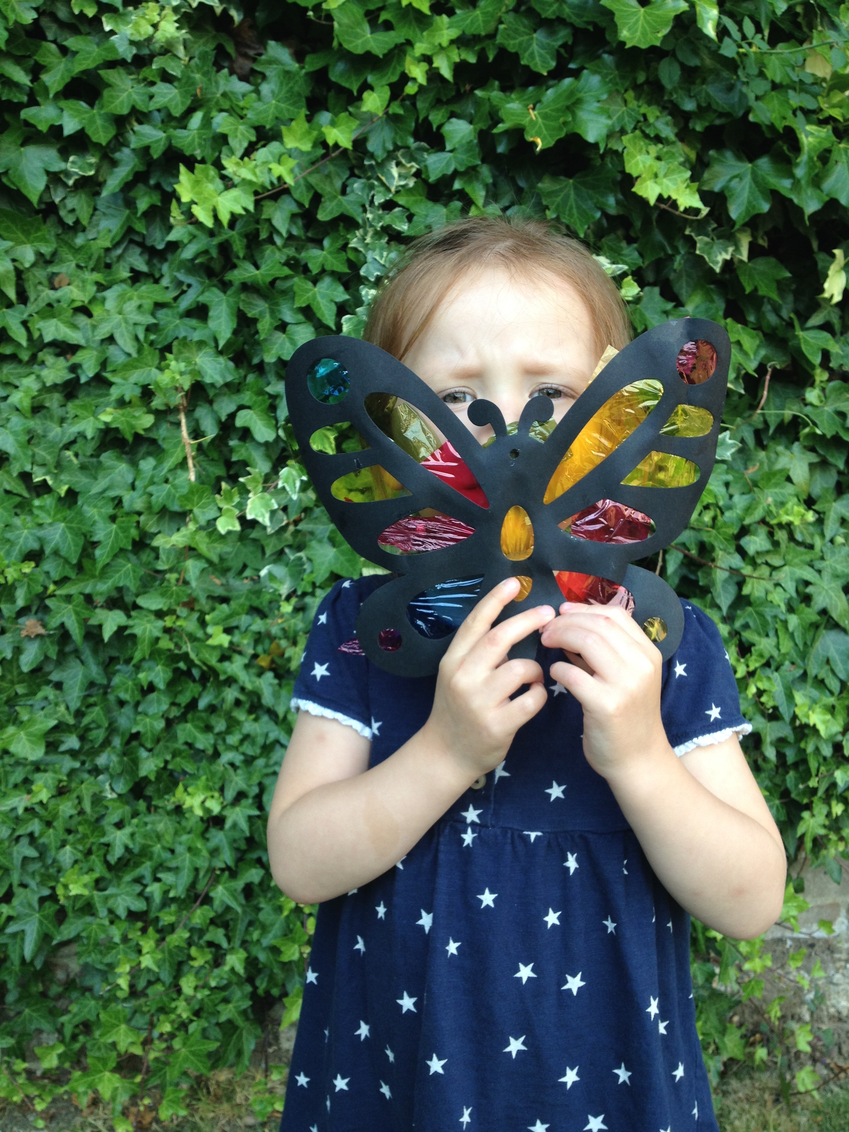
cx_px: 424
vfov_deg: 52.6
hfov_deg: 40.7
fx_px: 1145
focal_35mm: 35
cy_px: 566
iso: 50
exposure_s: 1/147
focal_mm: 4.28
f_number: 2.4
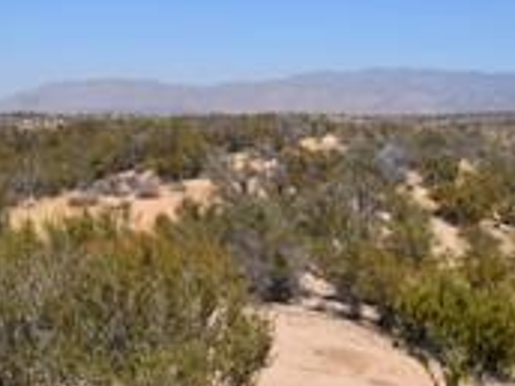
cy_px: 230
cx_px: 278
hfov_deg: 33.2
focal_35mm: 58
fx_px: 863
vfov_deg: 25.2
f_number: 8
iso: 400
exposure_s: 1/2000
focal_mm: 18
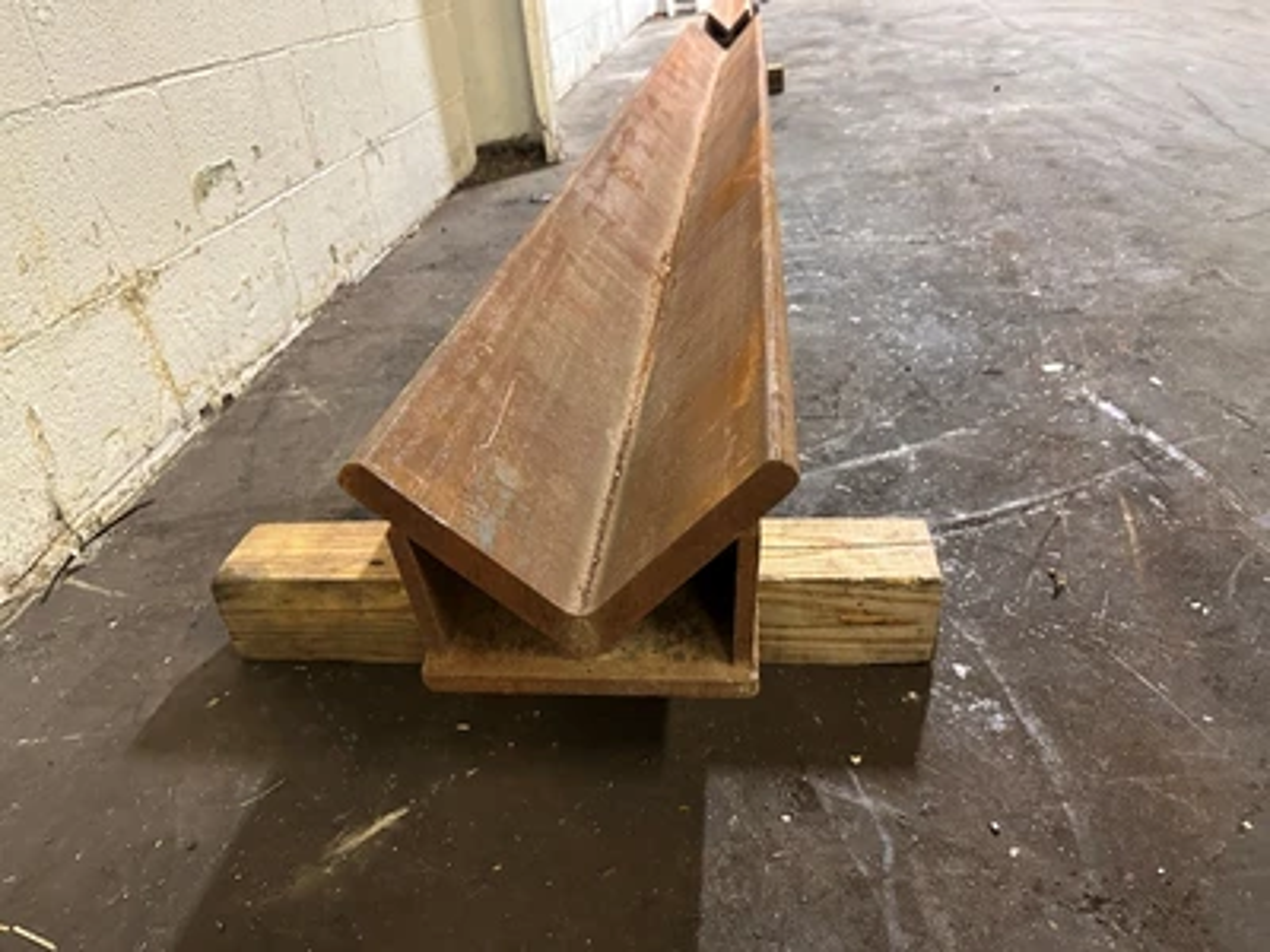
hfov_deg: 71.6
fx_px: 881
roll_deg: +5.2
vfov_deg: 56.8
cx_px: 635
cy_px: 476
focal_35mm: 24
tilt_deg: -30.0
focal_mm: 6.86
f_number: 1.78
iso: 800
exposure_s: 1/60
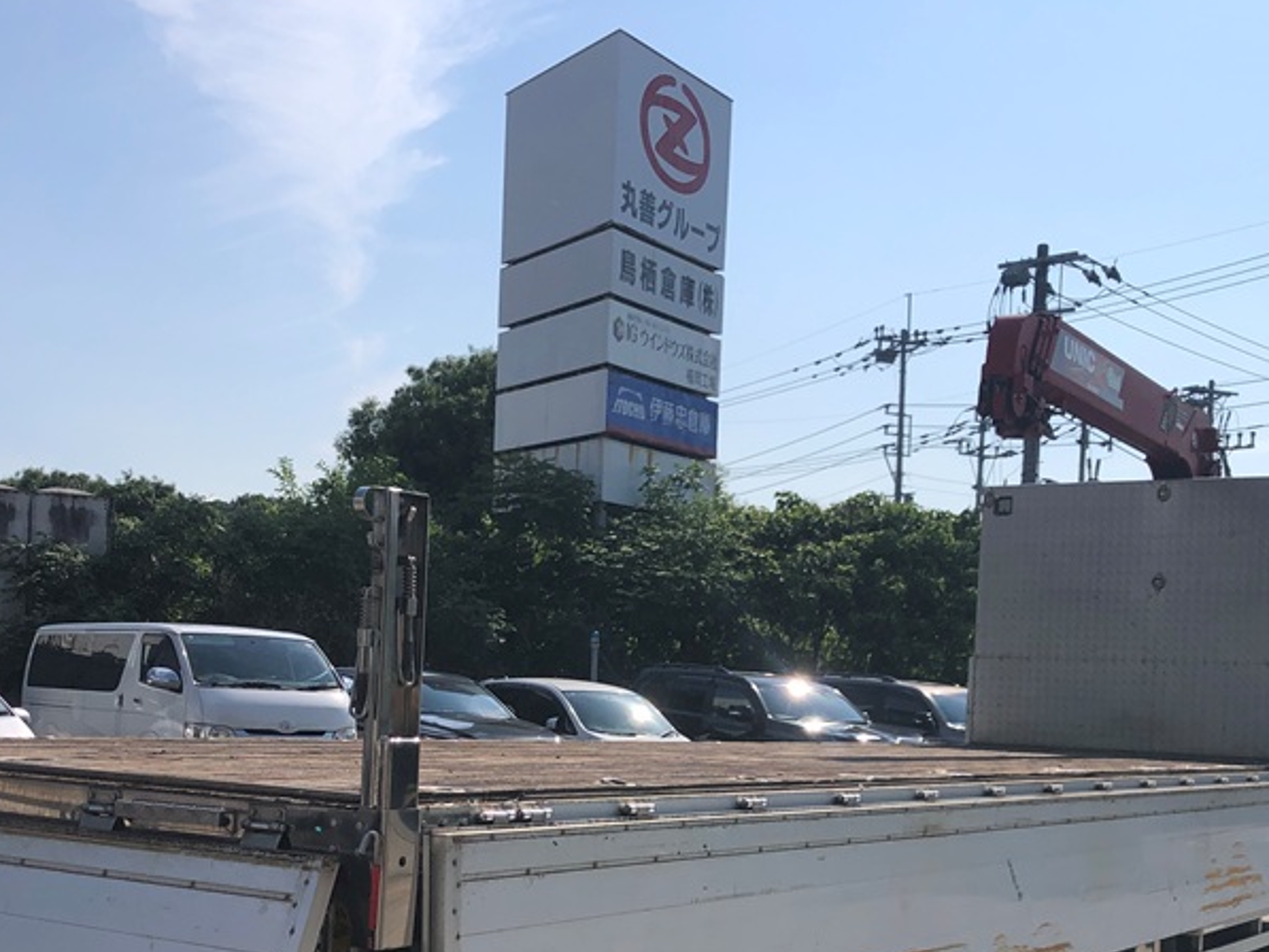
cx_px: 555
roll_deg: -0.5
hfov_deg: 39.6
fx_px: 1760
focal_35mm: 48
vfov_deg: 29.6
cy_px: 759
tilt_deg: -0.8
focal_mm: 4
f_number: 1.8
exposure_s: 1/4367
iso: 25
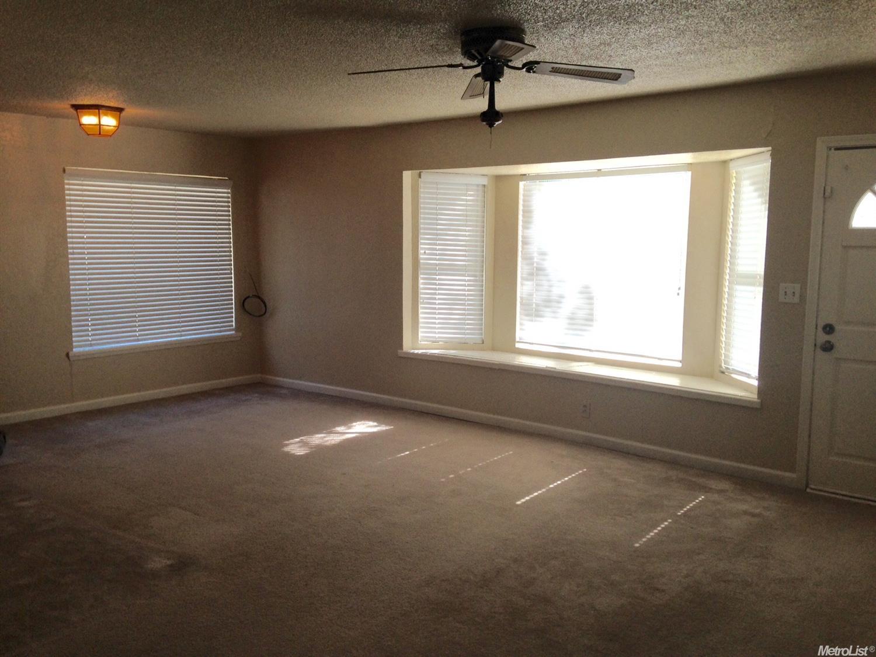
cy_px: 328
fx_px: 835
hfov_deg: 55.4
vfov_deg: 42.9
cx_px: 438
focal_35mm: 33
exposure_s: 1/120
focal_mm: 4.12
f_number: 2.4
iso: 80
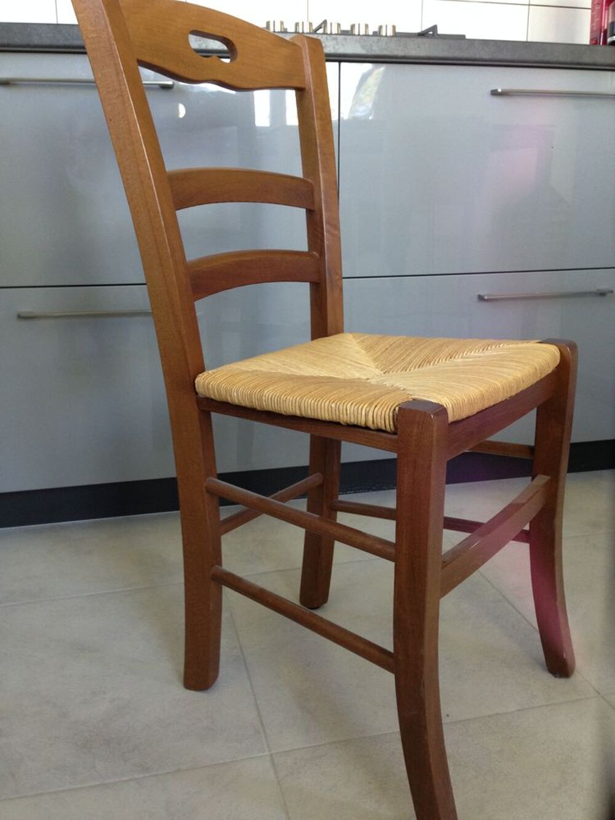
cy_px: 410
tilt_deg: -13.9
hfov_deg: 43.0
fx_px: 782
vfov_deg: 55.3
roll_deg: -2.3
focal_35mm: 33
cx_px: 308
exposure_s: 1/20
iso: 125
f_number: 2.4
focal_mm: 4.12
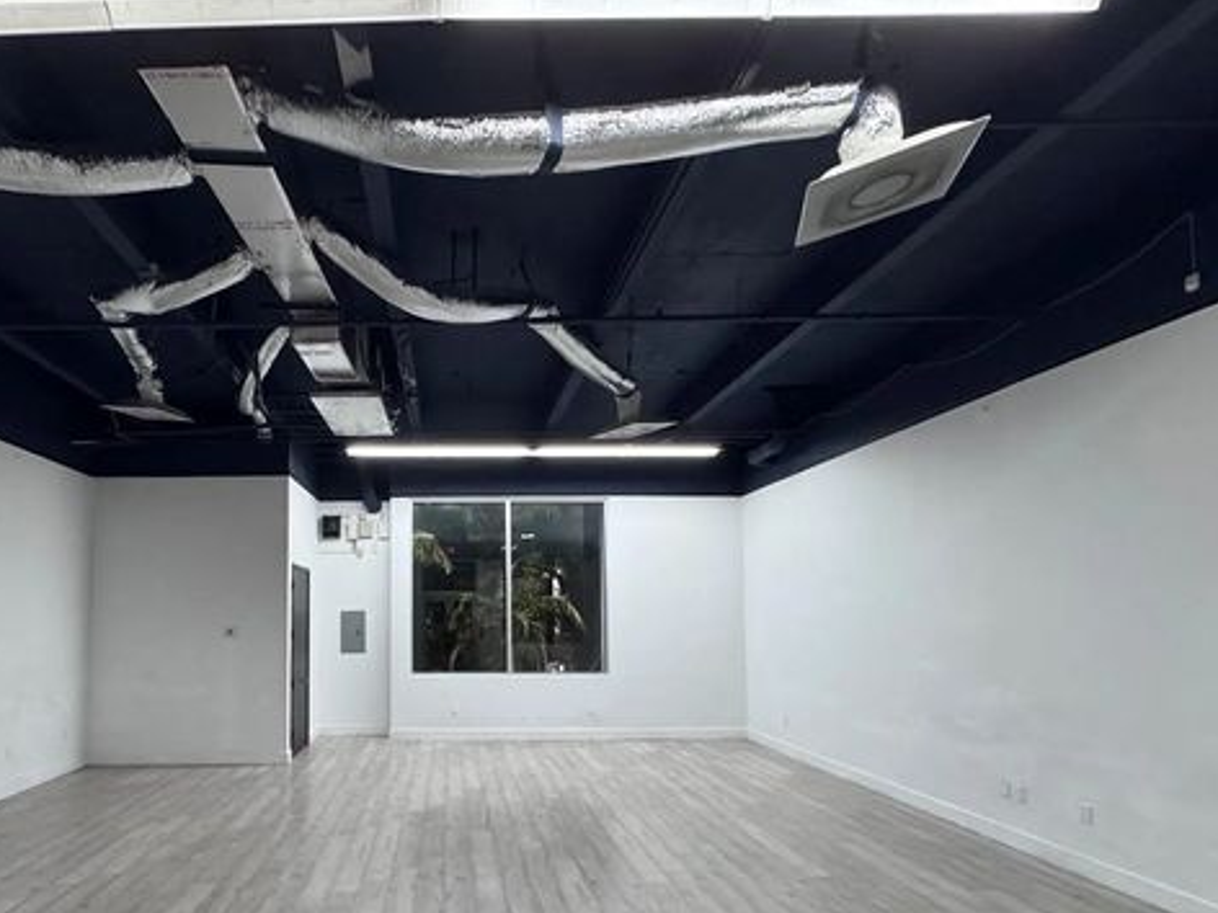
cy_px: 588
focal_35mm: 19
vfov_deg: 67.3
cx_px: 439
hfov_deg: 82.6
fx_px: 669
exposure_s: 1/60
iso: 320
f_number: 2.2
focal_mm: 2.22
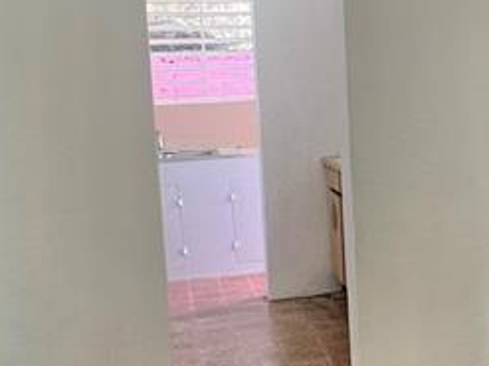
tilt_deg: -6.6
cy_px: 158
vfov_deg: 27.0
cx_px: 453
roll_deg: +1.5
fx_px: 762
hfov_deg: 33.4
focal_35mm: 54
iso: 64
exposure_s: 1/120
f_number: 1.8
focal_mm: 1.57
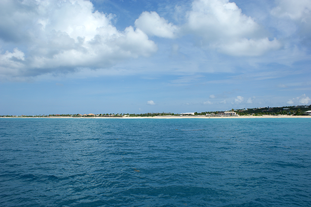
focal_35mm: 27
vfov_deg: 47.9
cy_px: 104
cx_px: 156
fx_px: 233
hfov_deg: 67.4
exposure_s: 1/400
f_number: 10
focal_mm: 18
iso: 100
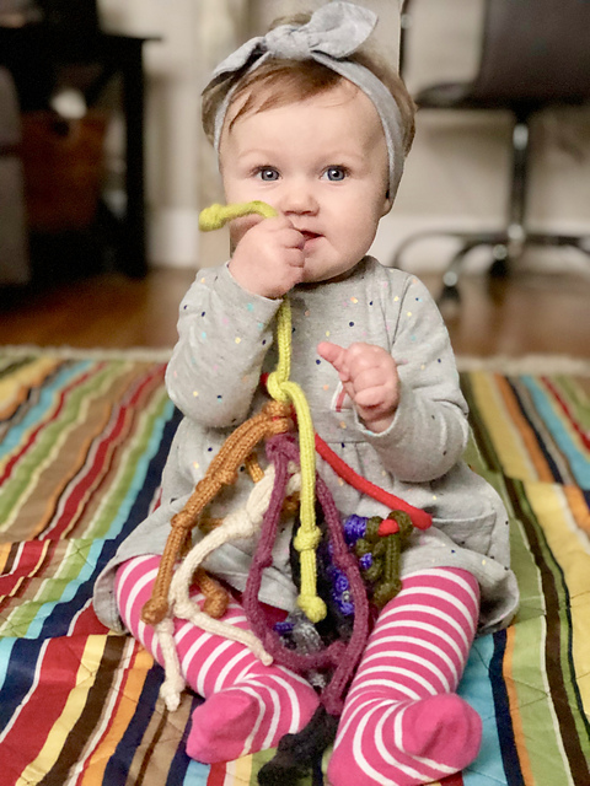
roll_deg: -1.3
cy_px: 393
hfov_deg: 25.7
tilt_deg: -11.0
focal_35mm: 57
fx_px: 1295
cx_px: 295
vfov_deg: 33.8
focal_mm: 6.6
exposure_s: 1/30
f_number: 2.8
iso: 1250
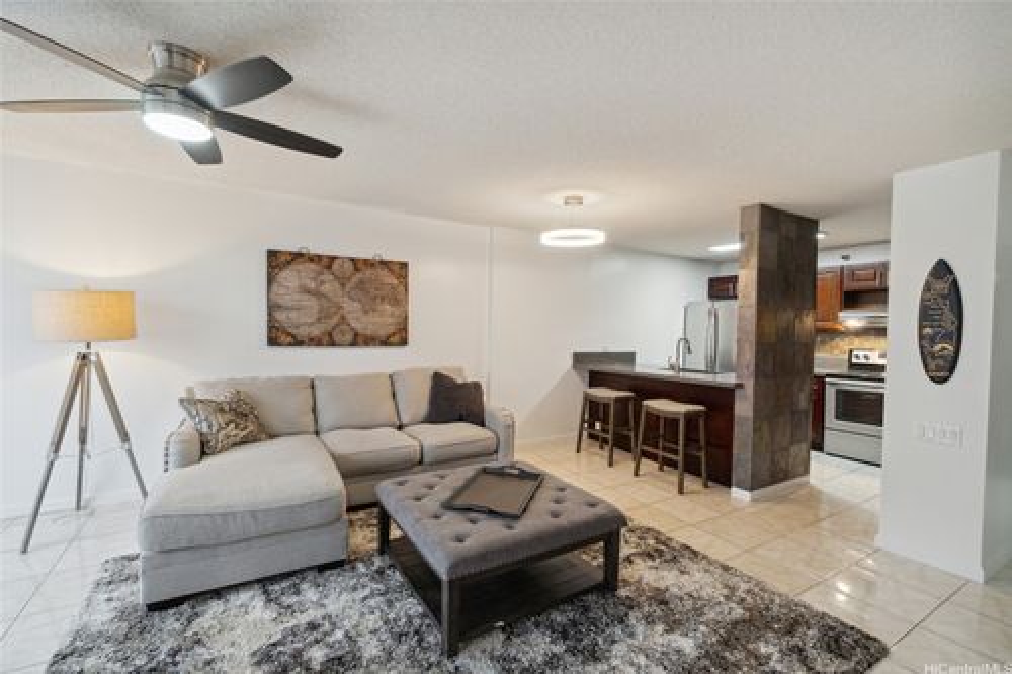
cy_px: 337
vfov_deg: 77.3
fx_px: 422
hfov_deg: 100.4
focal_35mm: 15
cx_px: 506
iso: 400
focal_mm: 10
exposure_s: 1/13
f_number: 8
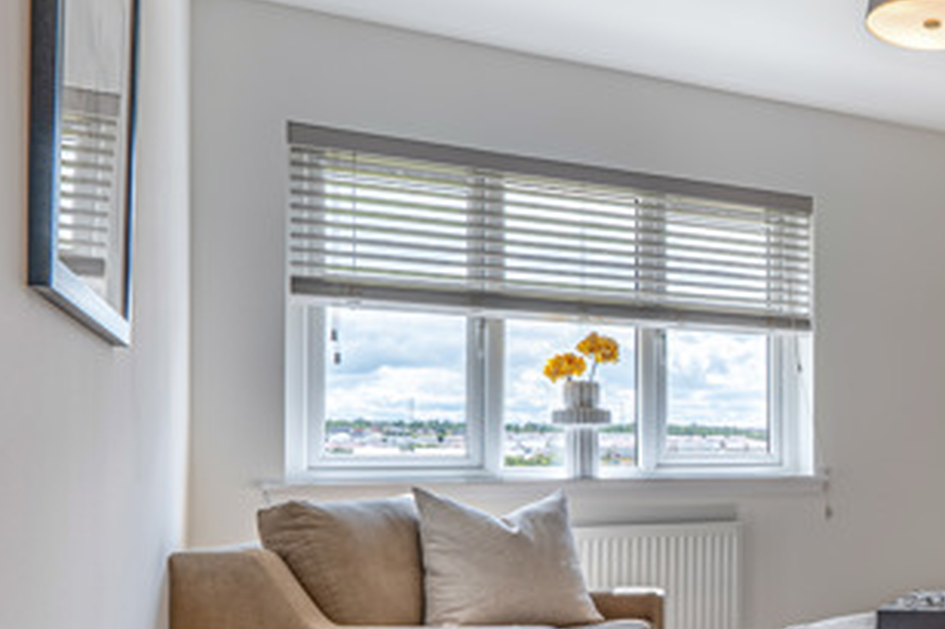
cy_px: 445
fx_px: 1023
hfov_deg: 40.0
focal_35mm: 39
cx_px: 1046
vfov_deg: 33.7
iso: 100
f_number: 8
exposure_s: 1/320
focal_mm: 16
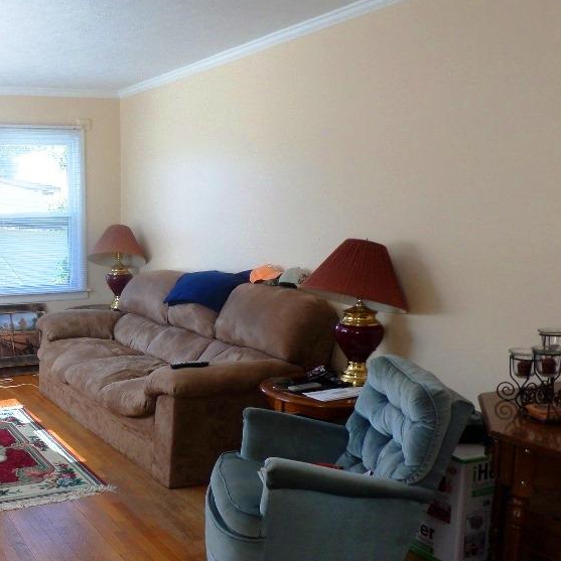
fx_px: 715
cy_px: 334
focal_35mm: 39
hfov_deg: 39.9
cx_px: 63
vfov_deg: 42.6
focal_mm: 4.3
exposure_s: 1/30
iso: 80
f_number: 3.1
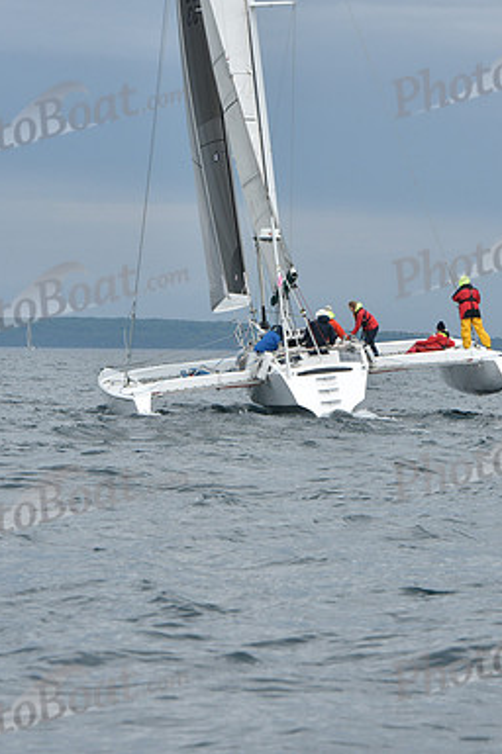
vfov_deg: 7.8
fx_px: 5532
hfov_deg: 5.2
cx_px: 292
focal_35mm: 264
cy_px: 377
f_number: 10
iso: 250
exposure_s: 1/800
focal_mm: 175
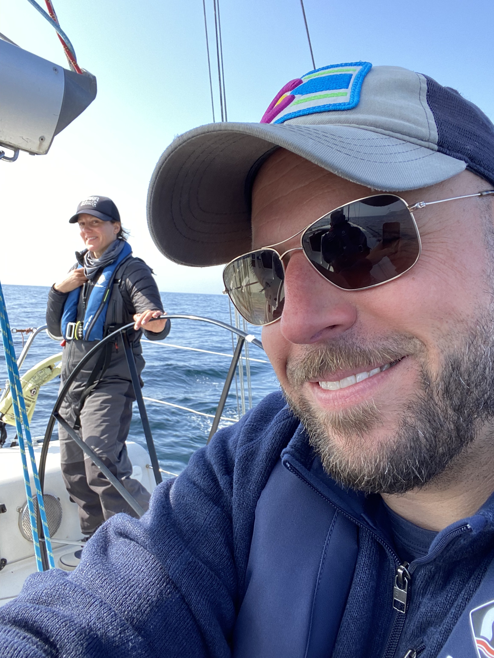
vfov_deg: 60.0
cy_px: 329
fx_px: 571
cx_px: 247
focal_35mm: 30
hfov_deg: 46.8
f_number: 2.2
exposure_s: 1/122
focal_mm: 2.71
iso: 25
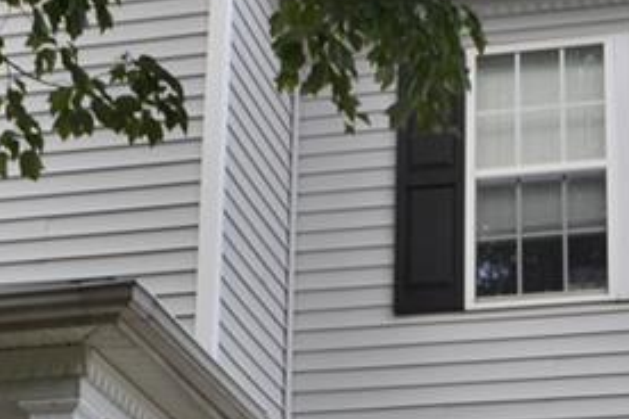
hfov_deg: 20.3
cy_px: 485
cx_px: 417
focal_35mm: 100
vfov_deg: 13.4
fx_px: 1747
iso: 100
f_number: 5.6
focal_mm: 18
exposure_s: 1/125
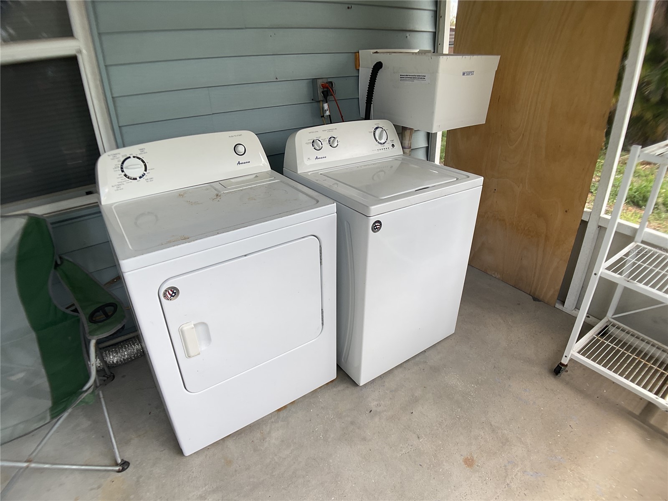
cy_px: 250
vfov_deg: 48.2
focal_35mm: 29
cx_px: 334
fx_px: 560
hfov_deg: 61.7
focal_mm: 3
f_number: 1.8
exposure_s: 1/120
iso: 20
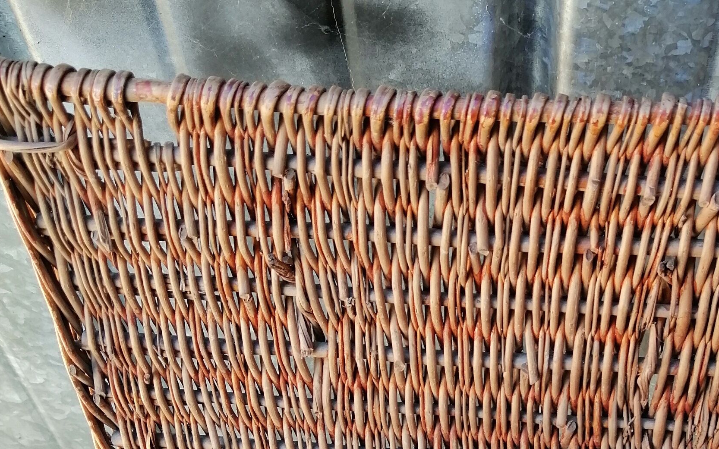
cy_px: 442
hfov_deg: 37.0
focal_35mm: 54
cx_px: 496
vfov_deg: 23.1
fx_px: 1058
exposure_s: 1/50
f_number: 1.8
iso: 50
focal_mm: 3.96
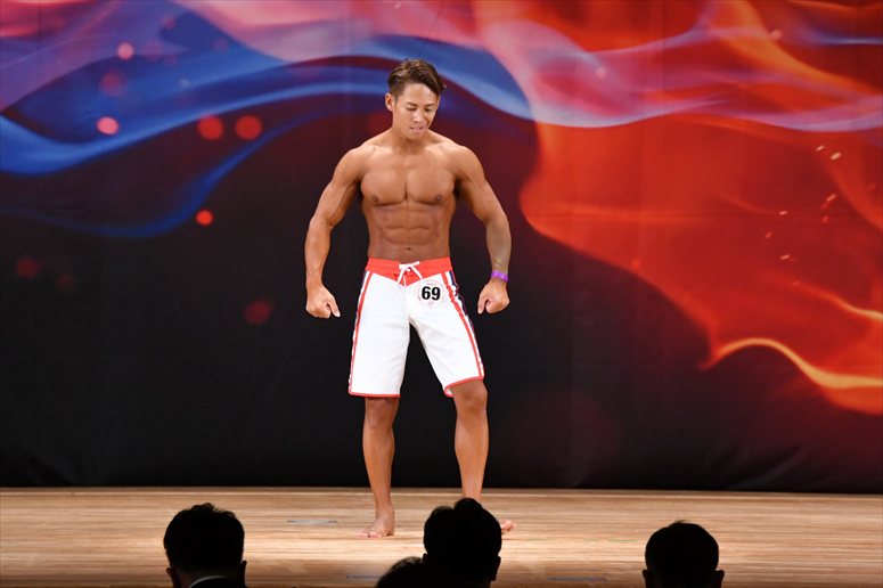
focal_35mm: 240
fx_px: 5884
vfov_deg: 5.7
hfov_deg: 8.6
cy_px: 294
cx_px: 442
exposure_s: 1/400
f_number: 5.6
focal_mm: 160
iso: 3200
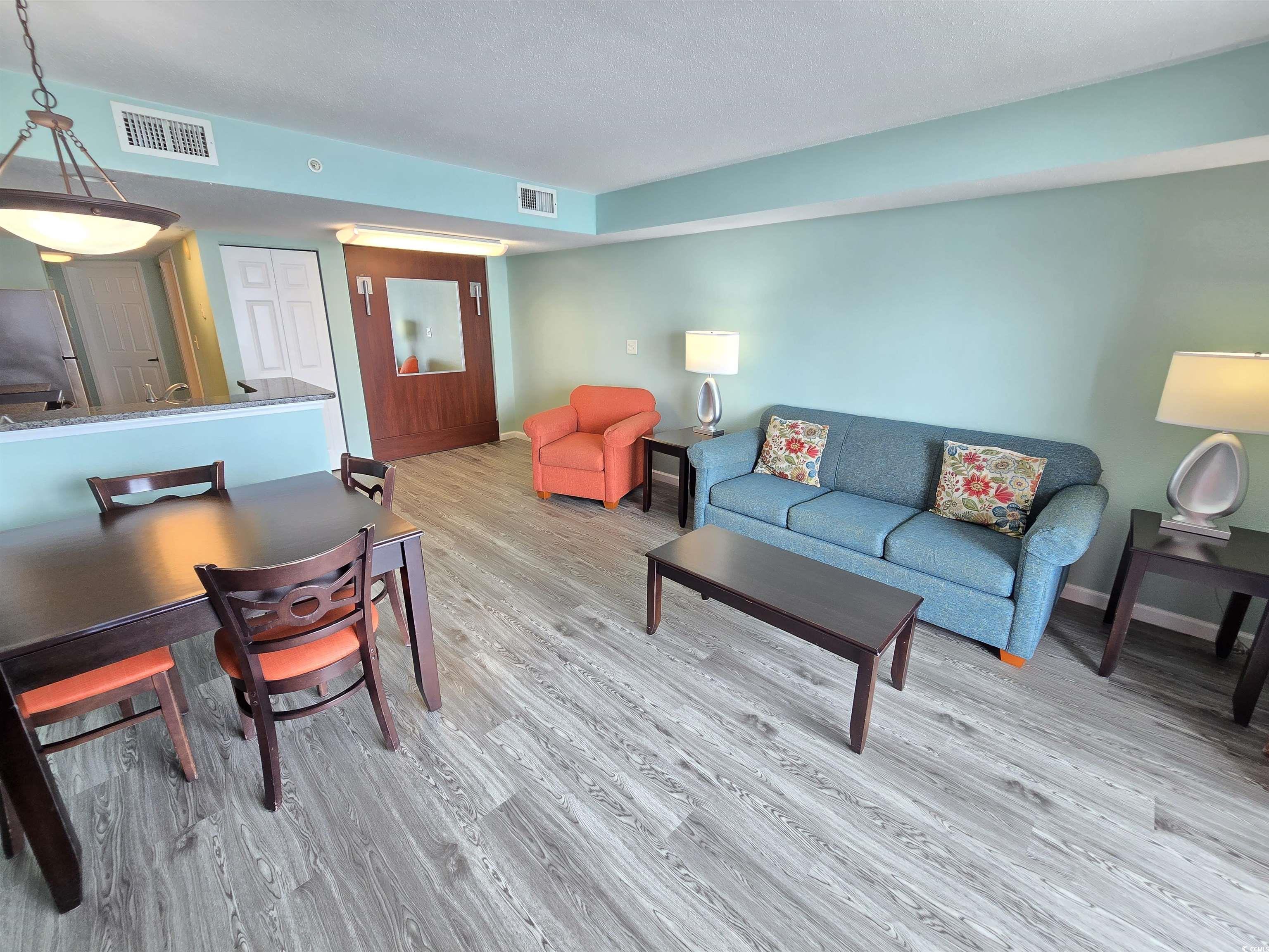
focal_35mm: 13
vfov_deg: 89.9
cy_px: 476
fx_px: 477
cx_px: 634
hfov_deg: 106.2
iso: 64
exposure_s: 1/60
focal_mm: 2.2
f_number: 2.2
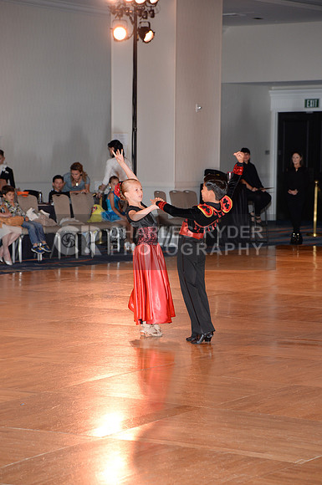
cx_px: 161
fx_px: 1615
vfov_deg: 17.1
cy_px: 242
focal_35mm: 120
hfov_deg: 11.4
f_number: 5.6
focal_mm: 120
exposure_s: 1/200
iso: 1250
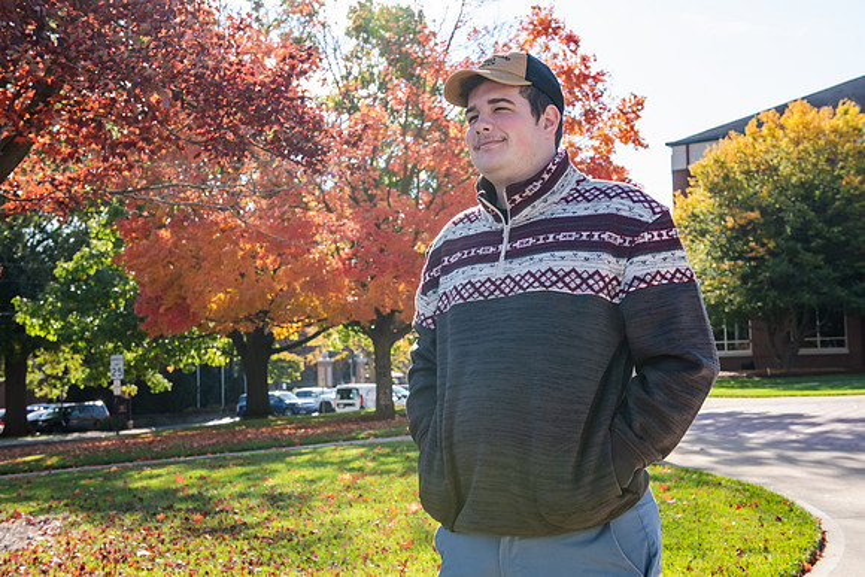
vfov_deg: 28.1
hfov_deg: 41.1
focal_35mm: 48
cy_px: 288
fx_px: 1154
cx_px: 432
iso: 320
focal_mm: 48
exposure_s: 1/320
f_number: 6.3
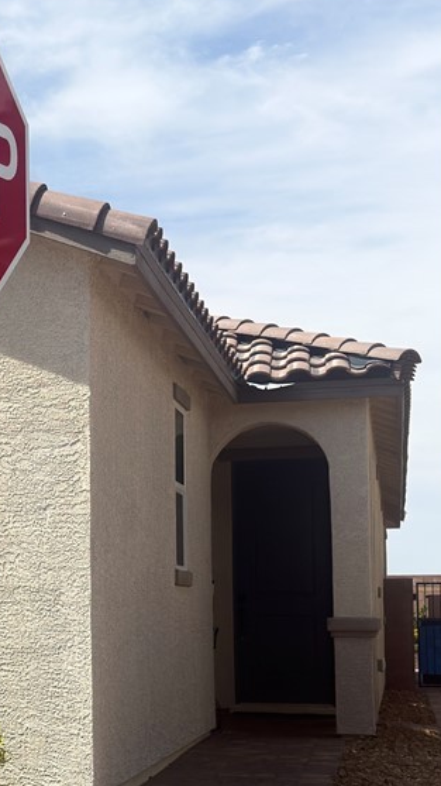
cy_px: 520
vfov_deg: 27.0
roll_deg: -0.2
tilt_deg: +3.7
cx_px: -264
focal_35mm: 78
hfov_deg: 14.2
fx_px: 1623
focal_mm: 6.76
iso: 64
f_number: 1.78
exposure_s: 1/4739
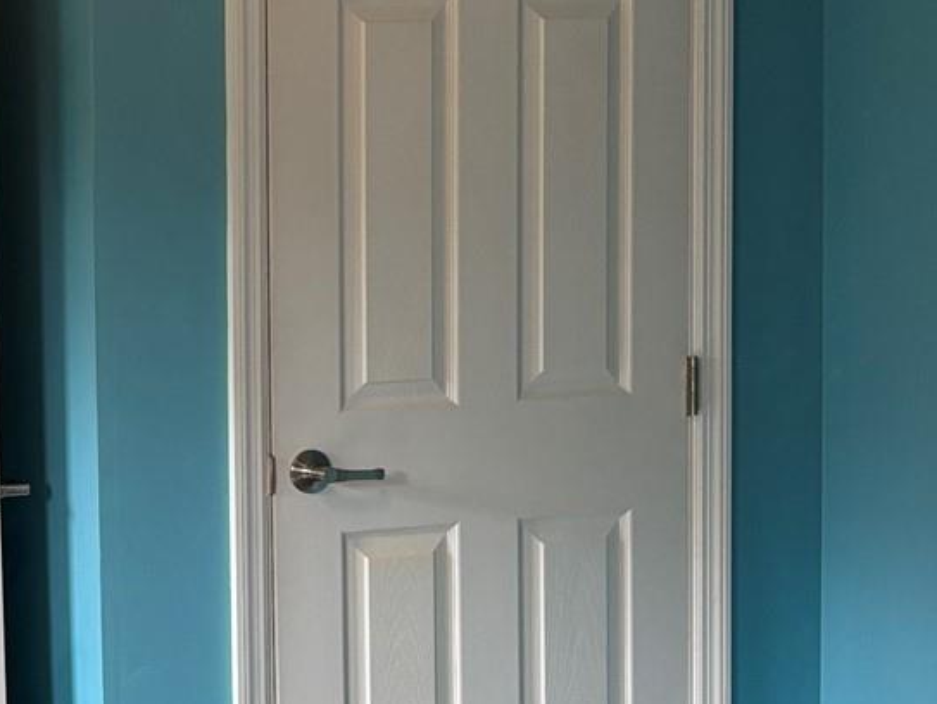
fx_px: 2654
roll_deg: +1.5
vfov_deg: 15.1
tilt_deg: -6.2
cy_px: 493
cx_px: -79
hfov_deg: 19.2
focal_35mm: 98
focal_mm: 5.96
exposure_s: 1/60
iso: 64
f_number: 1.6
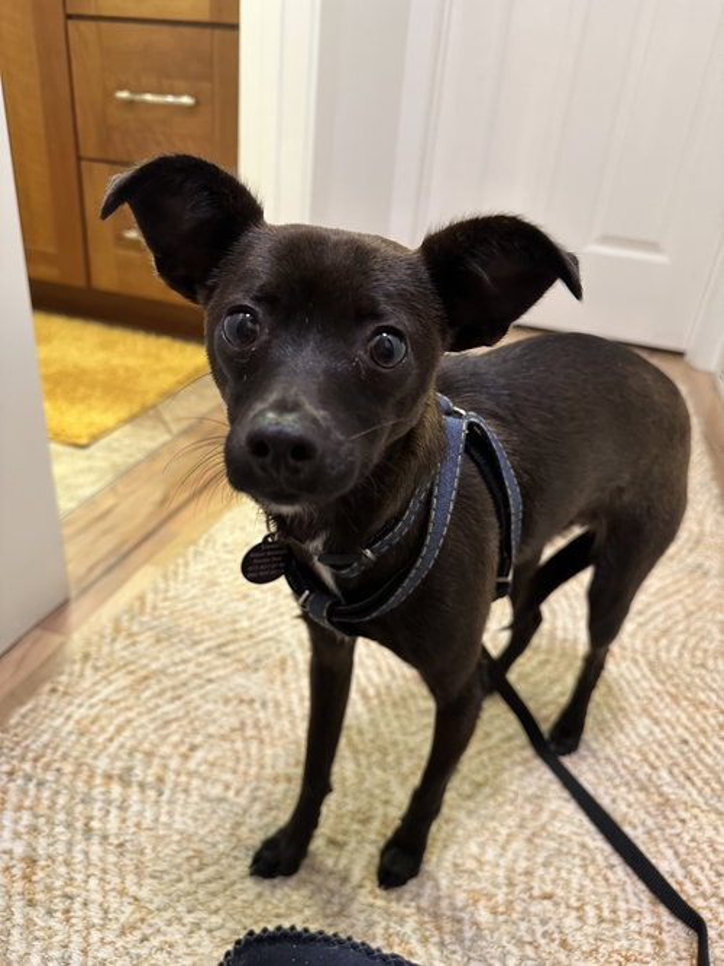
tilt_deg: -28.1
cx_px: 362
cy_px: 483
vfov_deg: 71.6
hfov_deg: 56.8
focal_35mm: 24
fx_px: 670
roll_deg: -7.2
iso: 250
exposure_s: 1/60
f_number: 1.78
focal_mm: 6.86
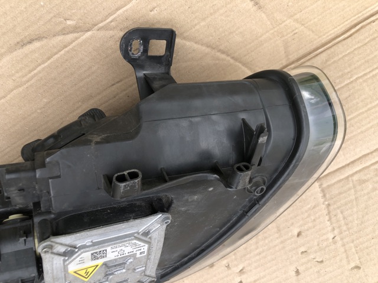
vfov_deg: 49.7
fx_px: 306
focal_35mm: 28
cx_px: 189
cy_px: 142
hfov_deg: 63.5
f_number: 1.8
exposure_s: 1/218
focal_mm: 4
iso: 20
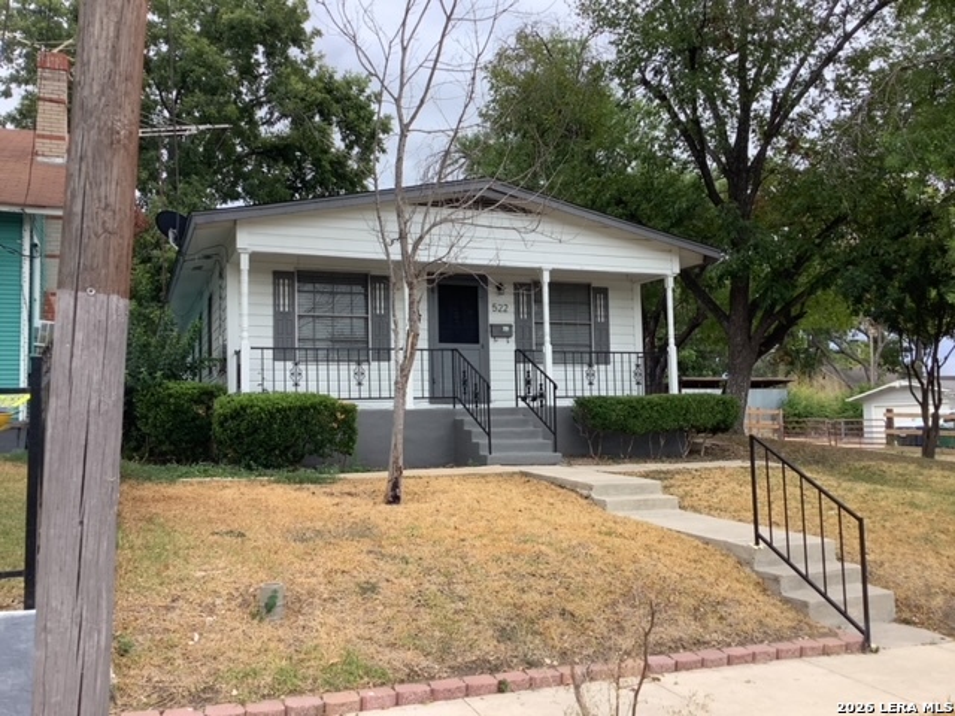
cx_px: 478
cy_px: 358
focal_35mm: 31
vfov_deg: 45.4
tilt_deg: +3.0
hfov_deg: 58.4
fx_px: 855
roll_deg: +0.1
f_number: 2.4
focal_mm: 3.3
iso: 25
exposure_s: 1/129
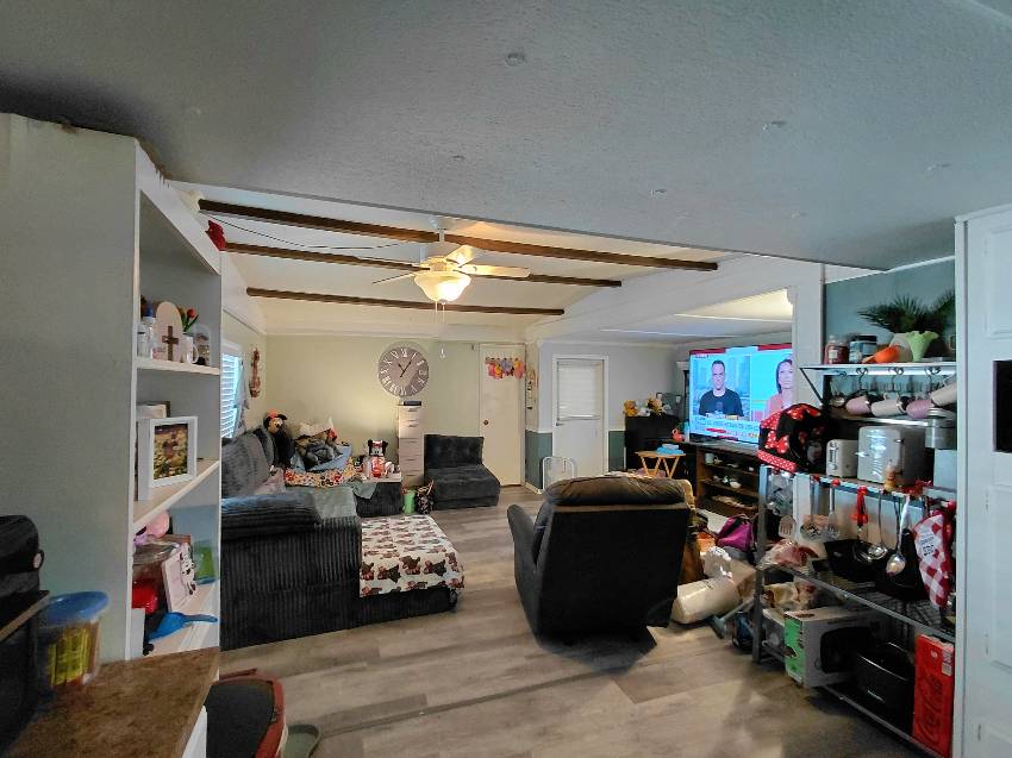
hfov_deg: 94.5
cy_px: 379
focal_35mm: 16
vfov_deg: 78.1
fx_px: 468
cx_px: 506
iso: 250
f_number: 2.2
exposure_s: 1/40.2
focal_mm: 1.64
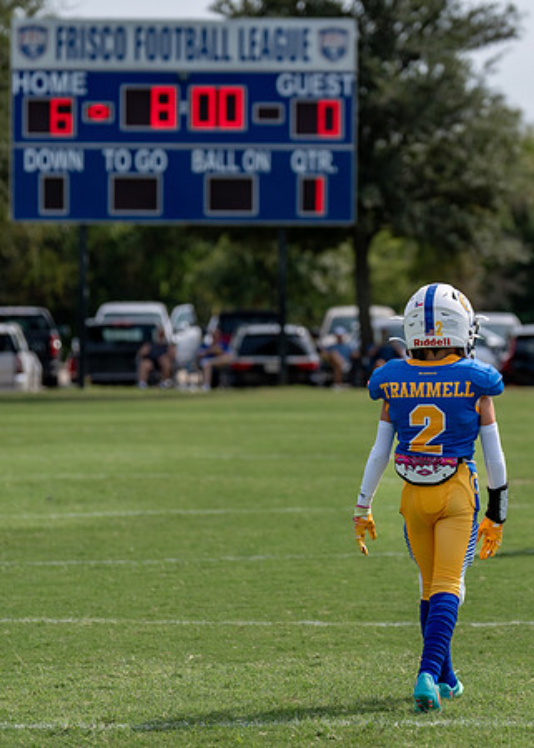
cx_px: 378
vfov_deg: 11.1
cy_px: 362
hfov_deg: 8.0
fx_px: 3838
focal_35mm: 181
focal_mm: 102
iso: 100
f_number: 2.8
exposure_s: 1/2500
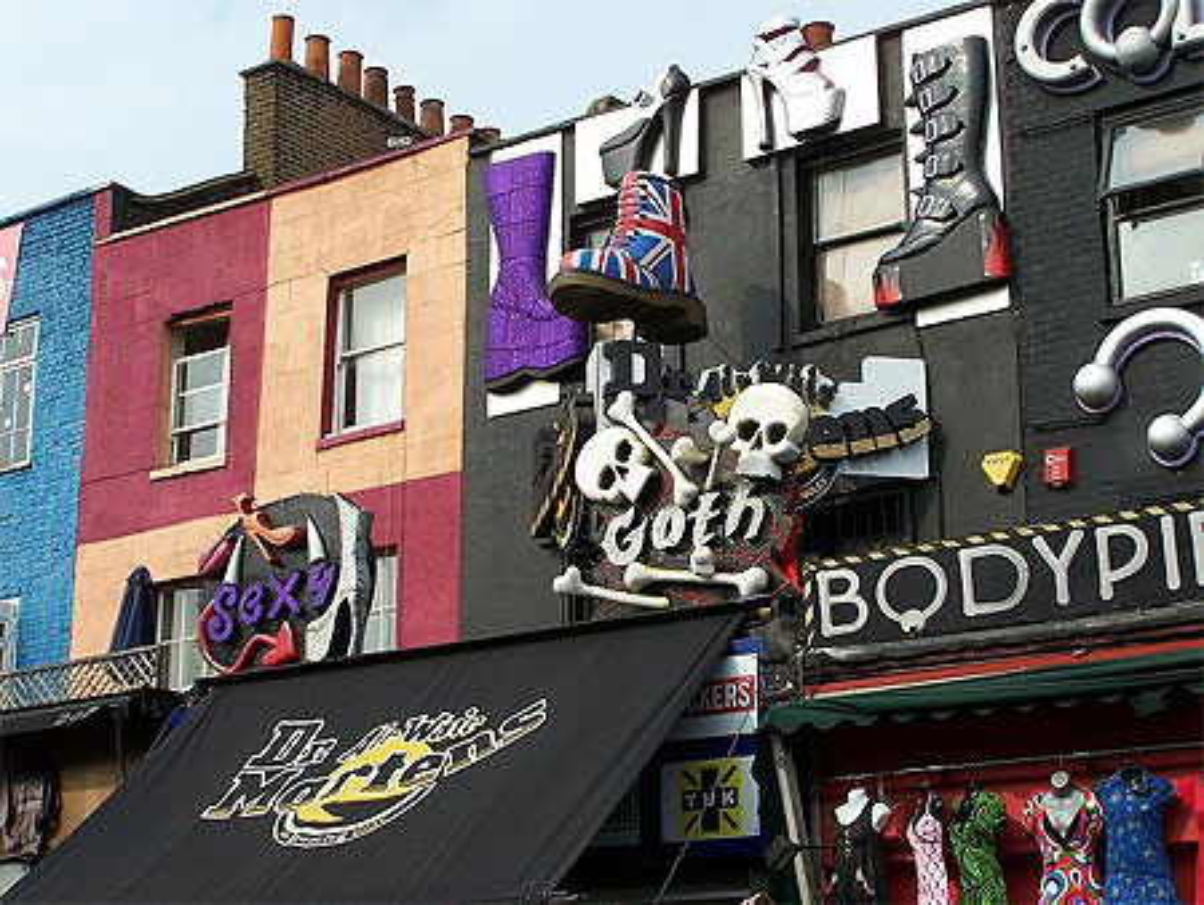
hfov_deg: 29.0
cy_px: 452
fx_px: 2332
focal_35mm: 67
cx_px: 602
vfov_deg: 22.0
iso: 80
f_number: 4.5
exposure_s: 1/500
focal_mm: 11.1
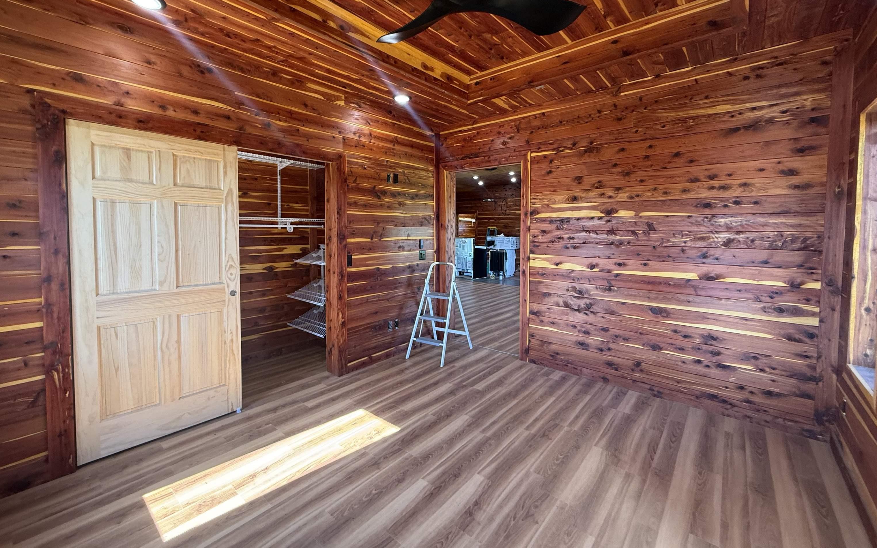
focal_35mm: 15
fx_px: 359
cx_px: 438
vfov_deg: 74.6
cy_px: 244
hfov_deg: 101.5
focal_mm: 2.22
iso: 200
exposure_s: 1/60
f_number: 2.2
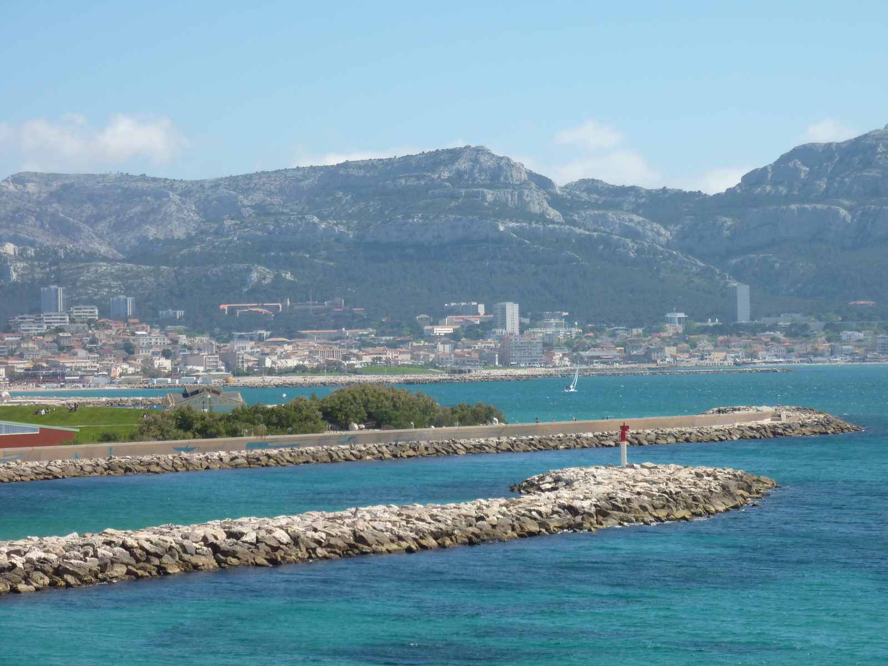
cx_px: 444
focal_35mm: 119
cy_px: 333
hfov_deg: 16.6
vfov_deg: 12.5
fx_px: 3053
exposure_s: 1/500
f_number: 5
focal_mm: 19.5
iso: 80
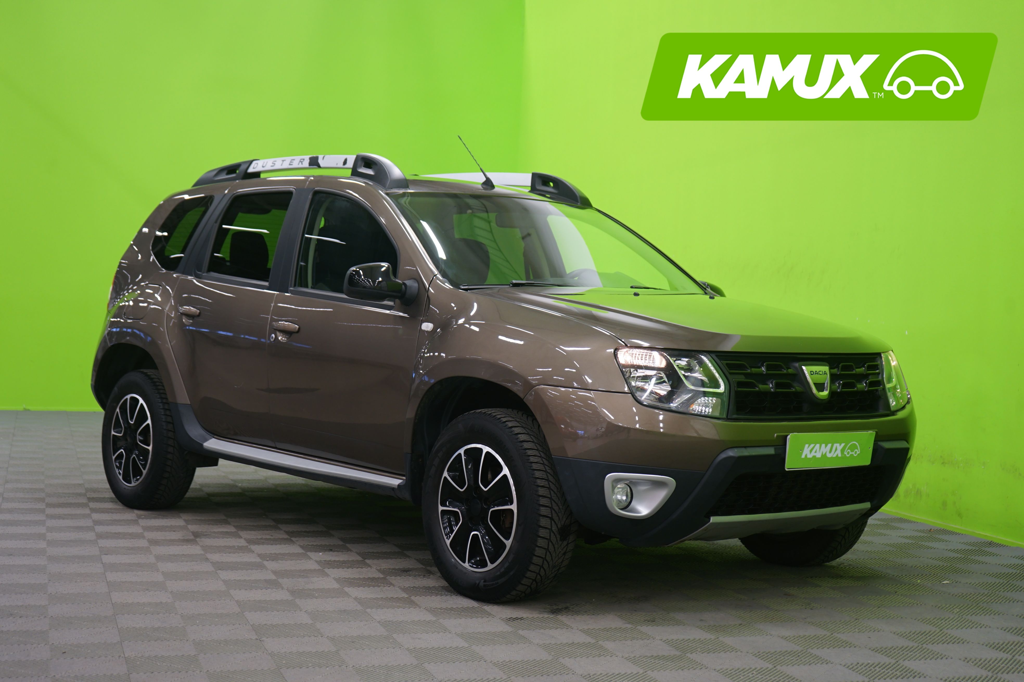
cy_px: 341
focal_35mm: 52
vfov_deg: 26.0
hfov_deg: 38.2
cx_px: 512
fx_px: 1479
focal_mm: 52
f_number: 5
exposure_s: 1/6
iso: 400
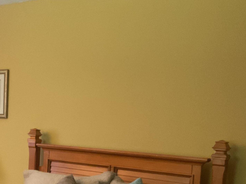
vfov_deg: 22.8
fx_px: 448
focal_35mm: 63
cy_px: 161
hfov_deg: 29.5
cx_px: 27
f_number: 1.8
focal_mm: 3
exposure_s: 1/30
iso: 320
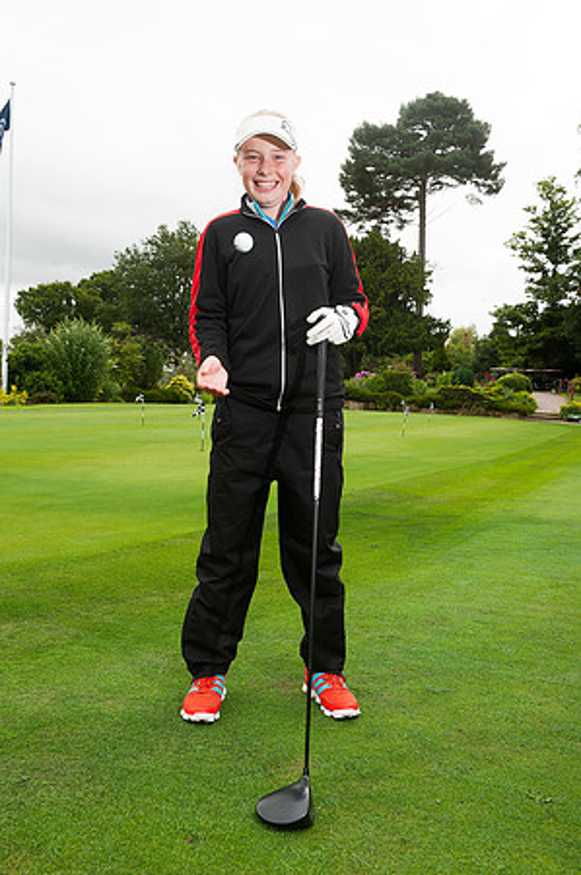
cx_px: 290
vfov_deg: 55.8
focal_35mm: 34
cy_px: 438
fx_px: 825
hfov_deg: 38.8
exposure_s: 1/250
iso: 250
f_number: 8
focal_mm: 34
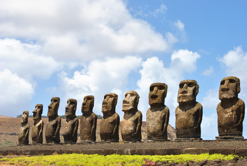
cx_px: 124
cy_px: 83
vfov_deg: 21.7
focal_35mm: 63
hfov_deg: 31.8
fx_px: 433
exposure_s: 1/250
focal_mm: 42
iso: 100
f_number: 10
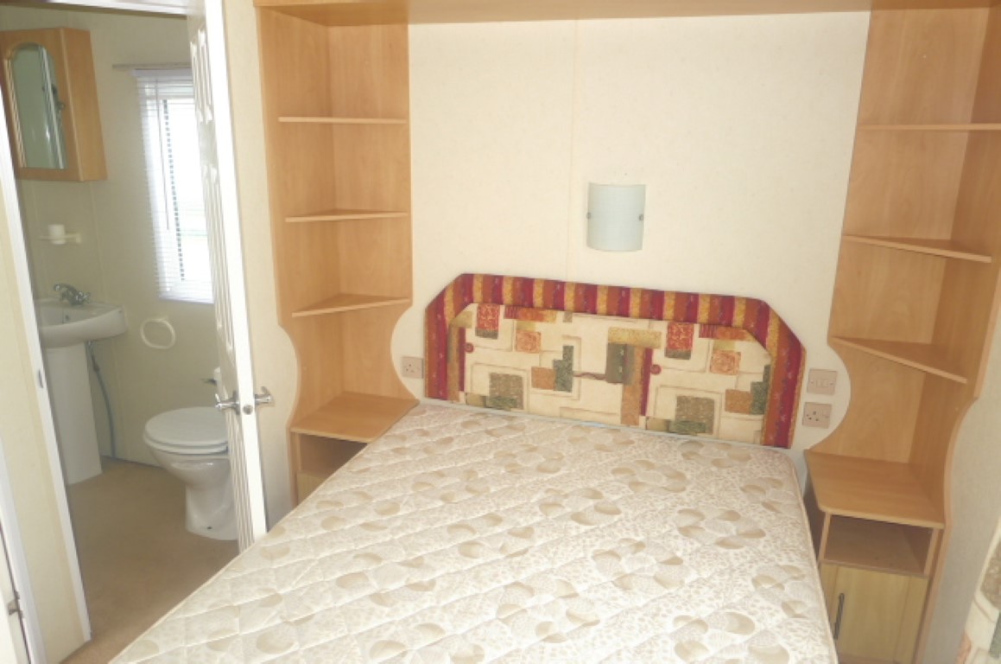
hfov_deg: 73.8
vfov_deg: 52.9
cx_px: 500
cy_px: 332
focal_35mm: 24
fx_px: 666
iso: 400
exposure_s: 1/15
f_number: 2
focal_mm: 5.1
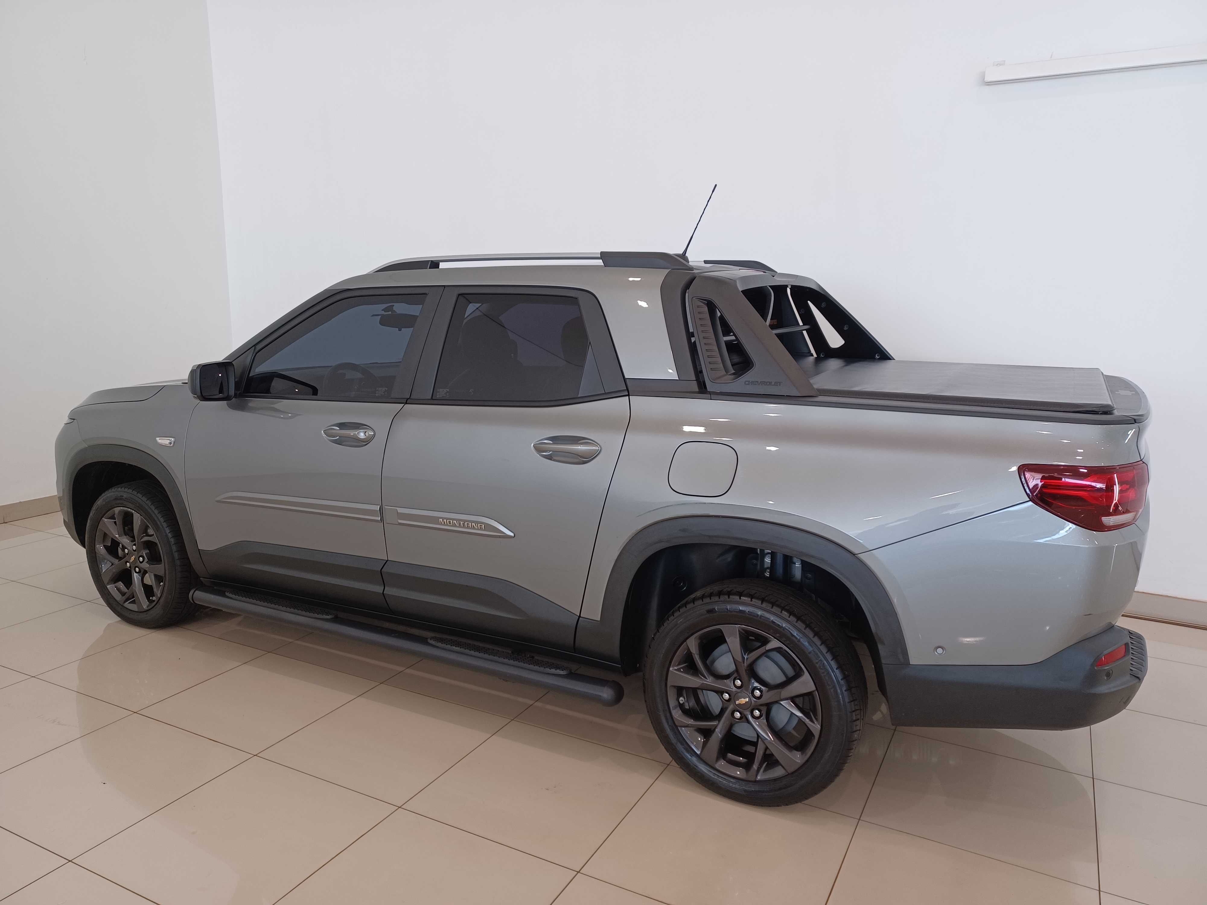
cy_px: 452
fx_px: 872
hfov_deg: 69.4
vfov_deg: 54.9
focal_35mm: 25
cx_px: 604
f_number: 1.8
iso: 160
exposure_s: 1/60
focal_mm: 4.6
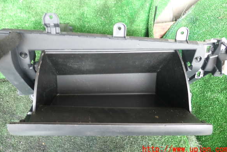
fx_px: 202
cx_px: 114
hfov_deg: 58.7
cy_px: 67
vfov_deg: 41.0
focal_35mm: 32
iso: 200
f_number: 2.3
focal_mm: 5.4
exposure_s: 1/30
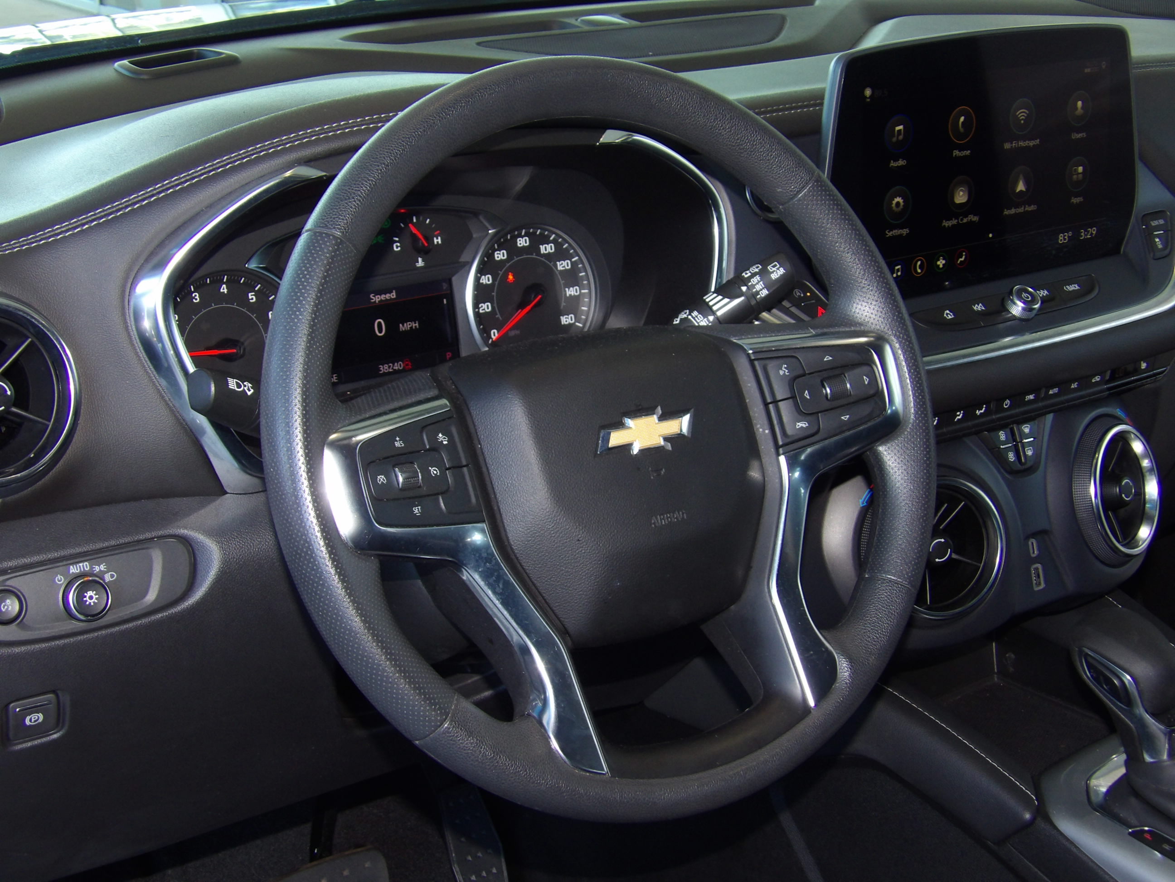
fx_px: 1799
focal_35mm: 53
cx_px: 588
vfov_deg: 27.5
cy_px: 441
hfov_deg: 36.2
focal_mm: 9.5
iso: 200
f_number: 3.9
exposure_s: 1/29
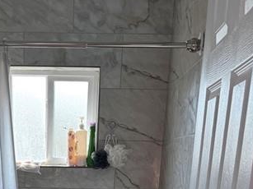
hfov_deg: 31.6
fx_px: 438
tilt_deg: -14.7
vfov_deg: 20.4
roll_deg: -2.3
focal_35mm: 60
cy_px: 296
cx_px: 61
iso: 64
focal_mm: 6.76
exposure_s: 1/121
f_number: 1.78
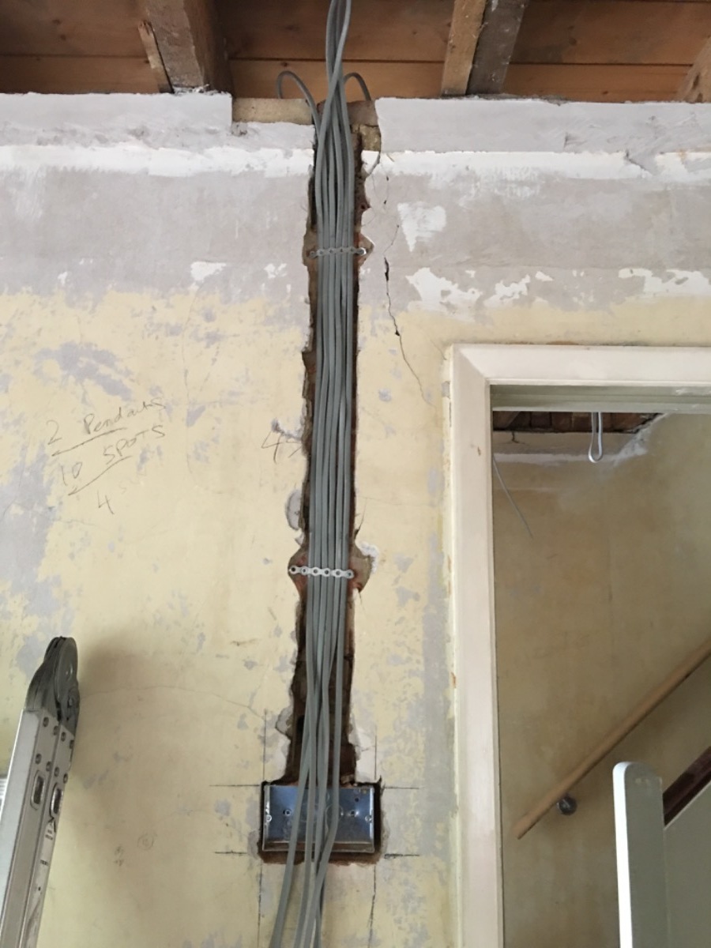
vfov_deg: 61.7
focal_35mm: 29
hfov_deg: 48.2
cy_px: 474
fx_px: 794
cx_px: 356
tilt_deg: +12.1
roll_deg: -0.5
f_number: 2.2
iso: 100
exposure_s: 1/8
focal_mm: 4.15
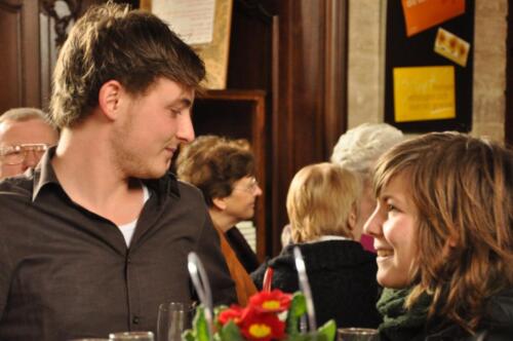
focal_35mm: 93
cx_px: 256
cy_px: 170
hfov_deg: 21.9
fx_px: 1324
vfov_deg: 14.7
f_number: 5.6
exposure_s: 1/60
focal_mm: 62
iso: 2500
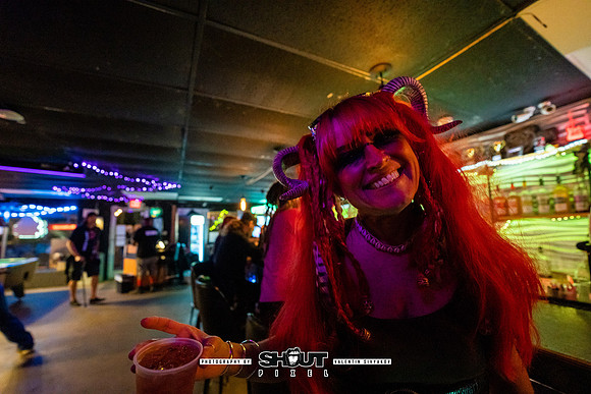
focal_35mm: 14
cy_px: 197
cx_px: 296
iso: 3200
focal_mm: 14
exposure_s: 1/160
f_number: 2.8
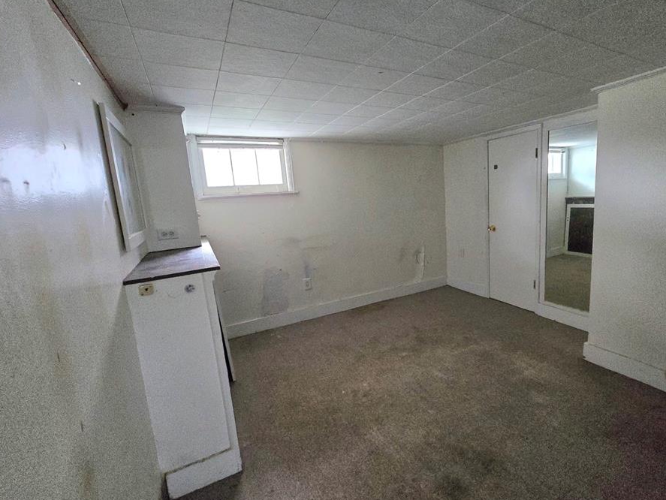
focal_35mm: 15
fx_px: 289
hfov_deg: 97.5
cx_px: 378
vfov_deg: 81.8
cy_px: 245
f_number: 2.2
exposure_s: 1/60.2
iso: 1250
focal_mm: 2.2
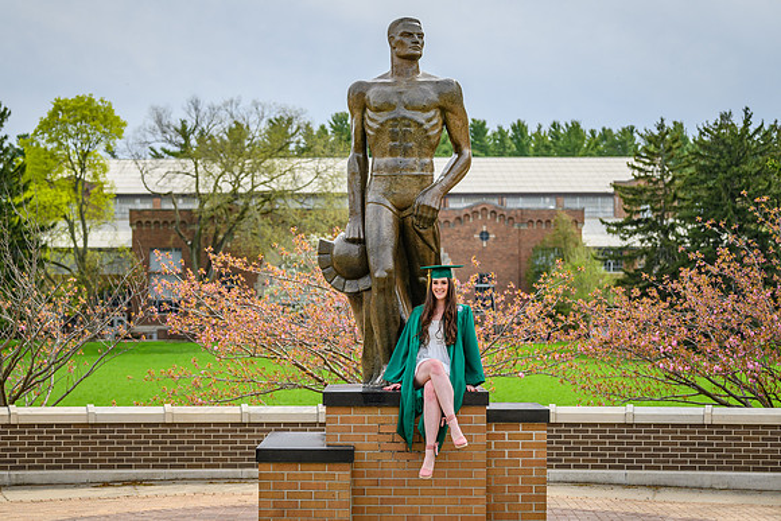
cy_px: 242
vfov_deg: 16.7
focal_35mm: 82
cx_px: 359
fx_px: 1771
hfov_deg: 24.9
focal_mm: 75
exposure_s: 1/2000
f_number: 4
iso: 400
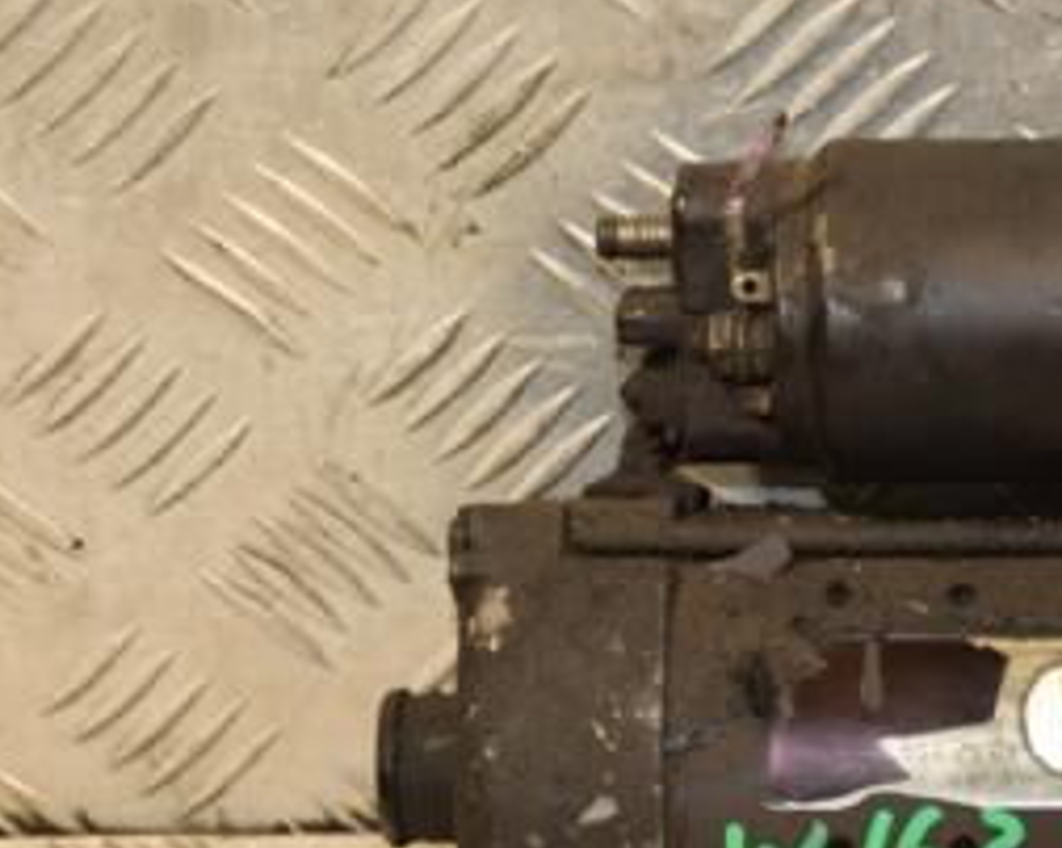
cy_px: 617
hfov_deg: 9.9
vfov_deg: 8.0
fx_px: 6093
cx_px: 911
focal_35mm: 194
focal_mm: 58
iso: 800
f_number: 5
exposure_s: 1/100
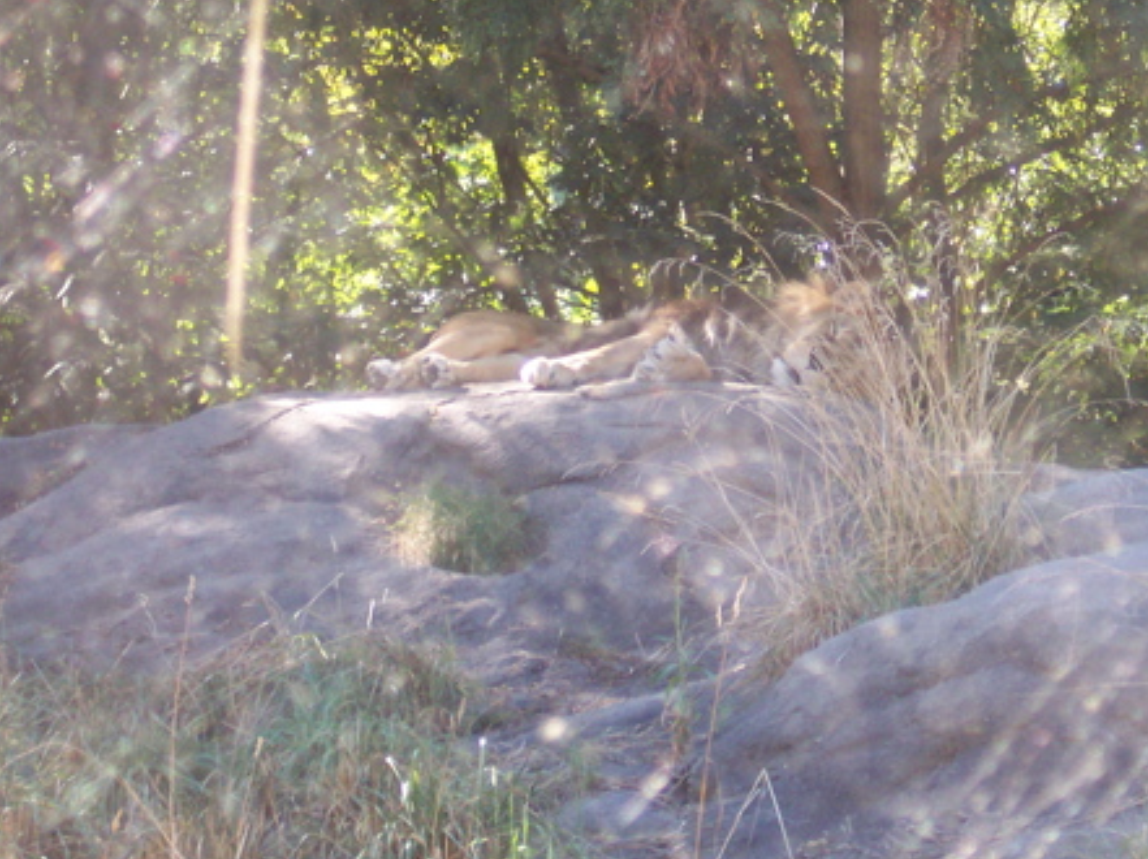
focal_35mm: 184
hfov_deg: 10.7
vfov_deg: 8.1
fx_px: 6097
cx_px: 845
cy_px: 314
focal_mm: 24
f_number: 4.8
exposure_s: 1/60
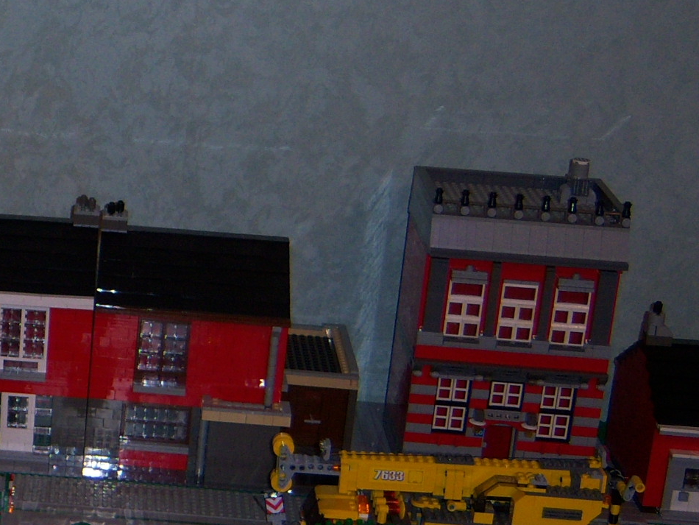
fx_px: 1959
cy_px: 240
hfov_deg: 18.8
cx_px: -207
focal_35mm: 97
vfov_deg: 15.2
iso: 80
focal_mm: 7.5
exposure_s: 1/60
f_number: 2.8
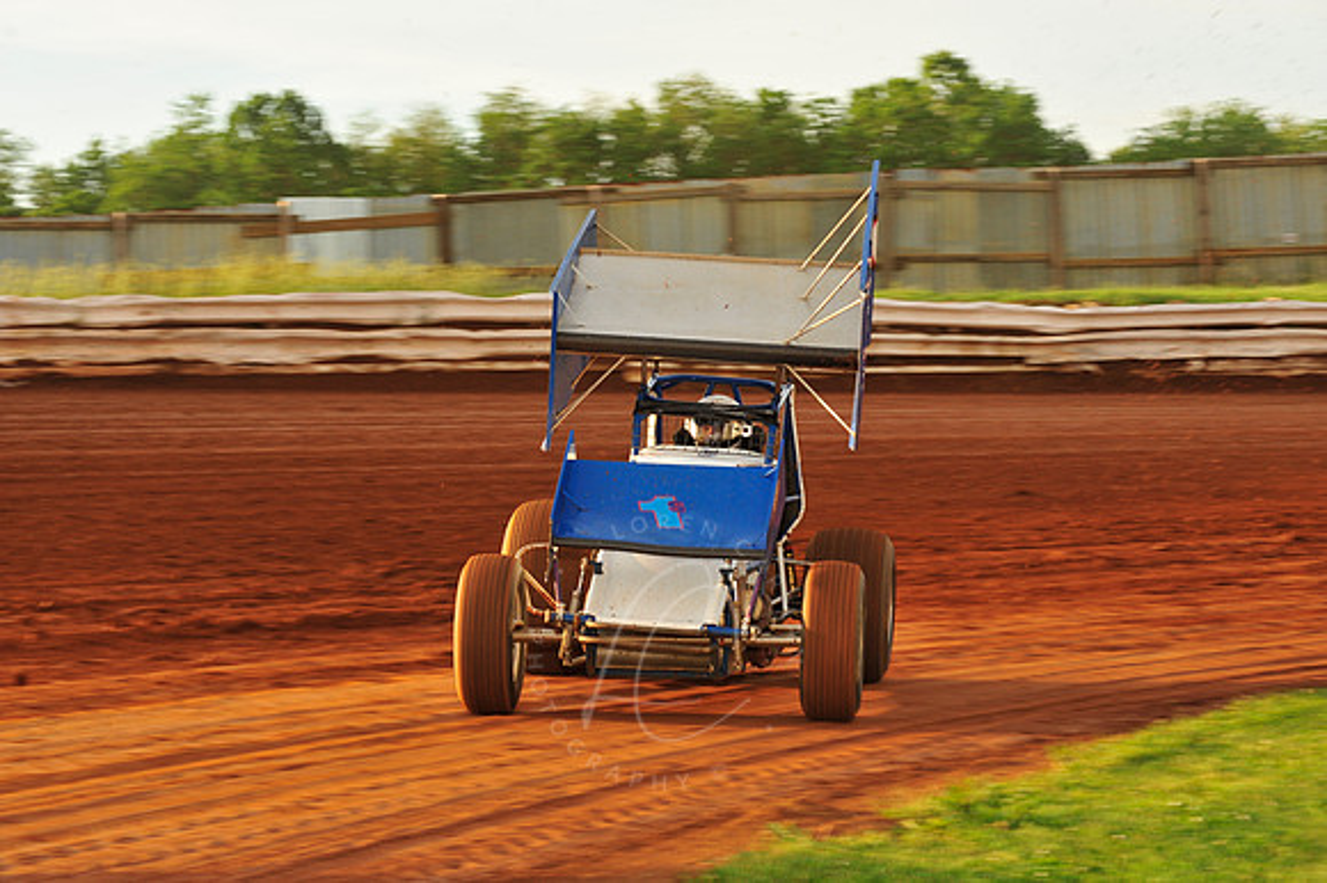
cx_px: 664
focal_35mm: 100
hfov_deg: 20.4
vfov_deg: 13.7
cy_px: 442
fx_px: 3684
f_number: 8
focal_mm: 100
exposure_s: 1/320
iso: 400
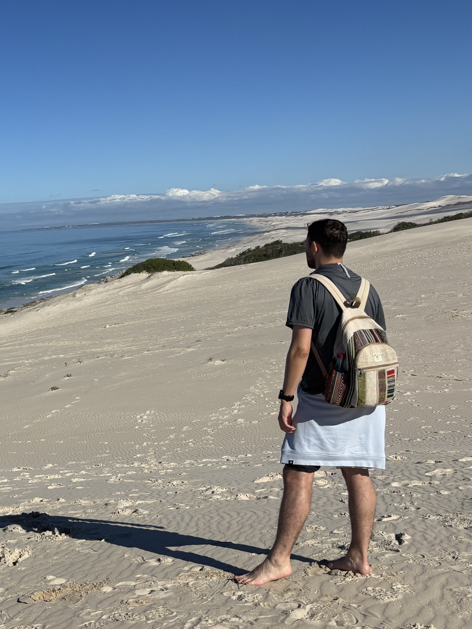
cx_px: -2
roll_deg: +3.2
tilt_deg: -3.2
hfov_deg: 29.4
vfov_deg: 41.2
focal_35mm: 46
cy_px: 273
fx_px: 836
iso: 50
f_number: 1.6
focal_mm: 5.96
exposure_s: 1/7692
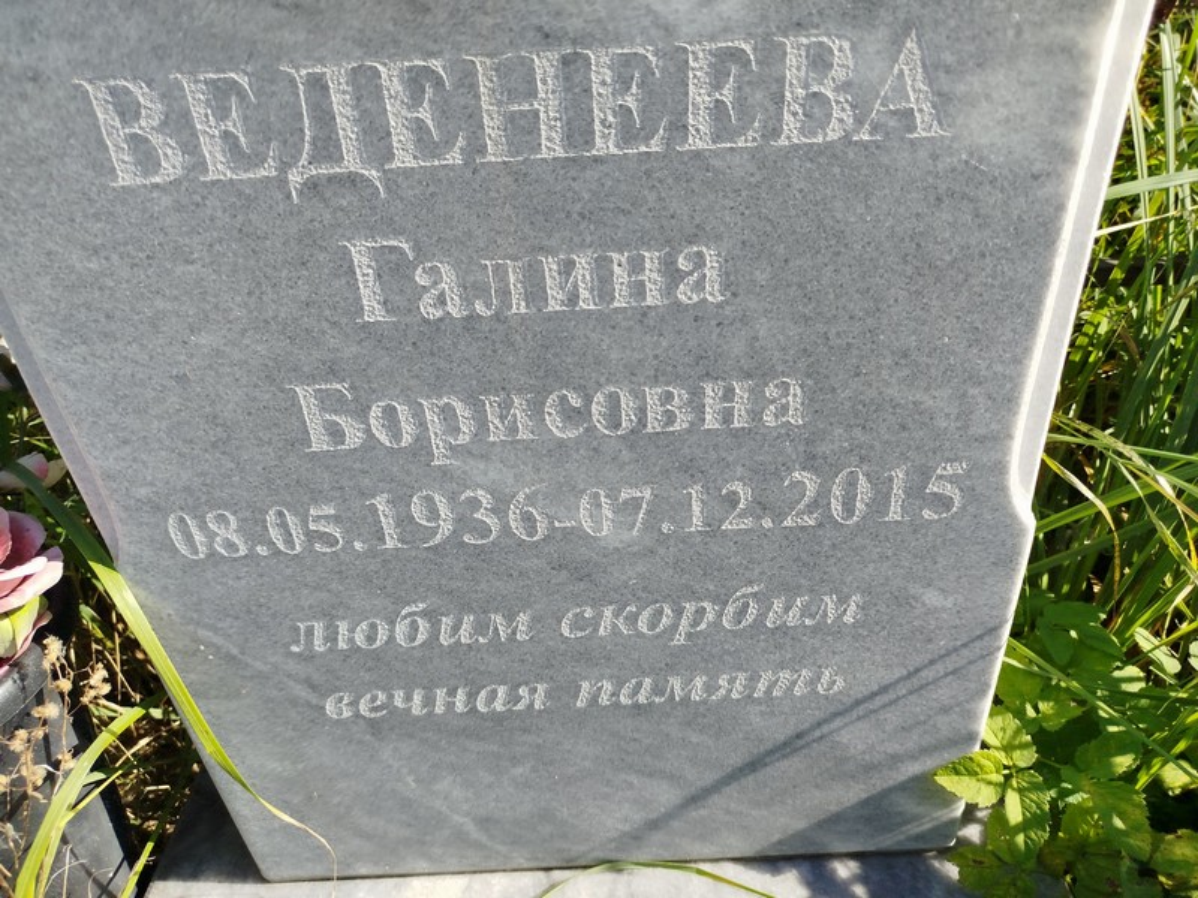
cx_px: 599
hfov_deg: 71.6
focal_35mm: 24
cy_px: 449
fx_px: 831
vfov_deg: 56.8
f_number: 1.7
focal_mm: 5.31
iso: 50
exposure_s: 1/563
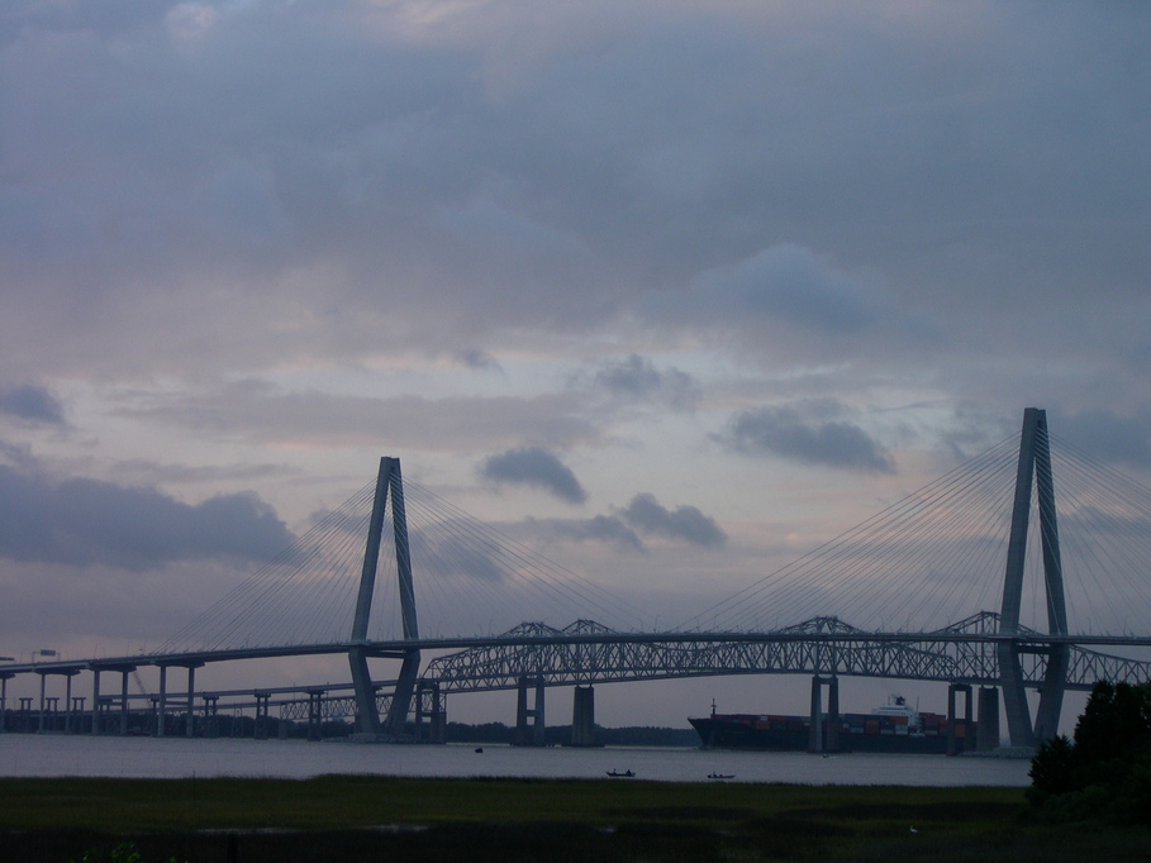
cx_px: 576
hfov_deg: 23.8
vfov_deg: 18.0
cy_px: 432
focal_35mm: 82
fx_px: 2727
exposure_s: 1/285
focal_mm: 17.4
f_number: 4.1
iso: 100
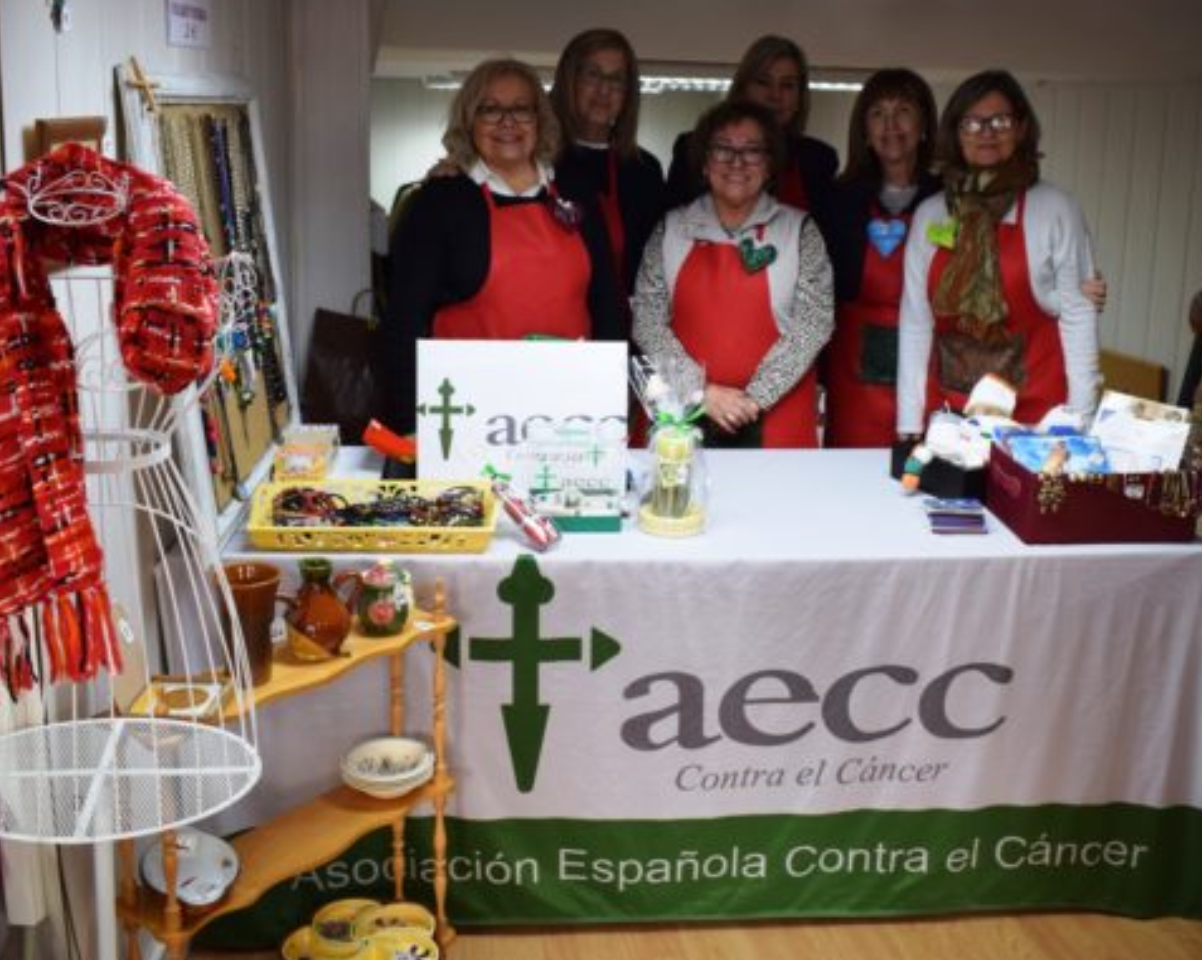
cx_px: 668
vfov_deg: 40.0
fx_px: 1315
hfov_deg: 49.0
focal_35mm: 37
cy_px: 393
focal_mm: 18
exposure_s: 1/60
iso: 500
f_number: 4
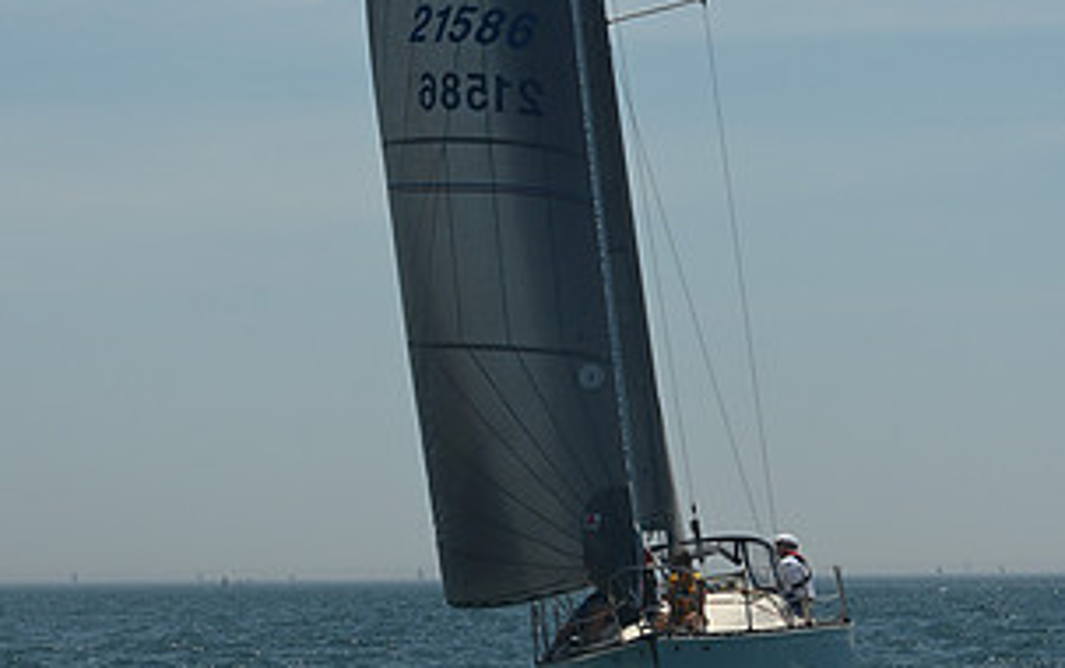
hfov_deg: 11.0
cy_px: -130
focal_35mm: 191
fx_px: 5549
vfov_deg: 6.8
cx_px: 532
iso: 320
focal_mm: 98
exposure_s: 1/1000
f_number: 11
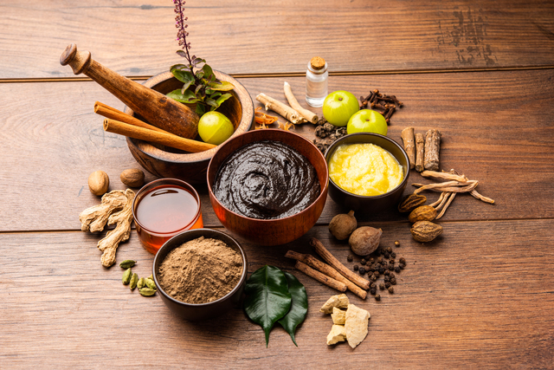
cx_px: 277
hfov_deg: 33.4
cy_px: 185
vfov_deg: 22.6
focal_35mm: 60
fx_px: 923
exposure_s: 1/125
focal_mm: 60
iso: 100
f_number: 7.1
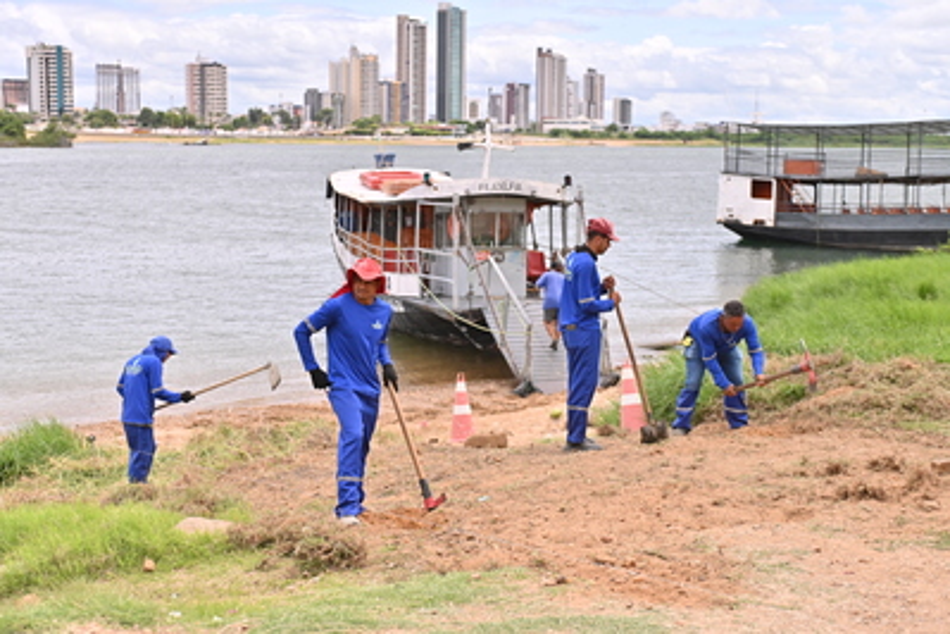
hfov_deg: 39.6
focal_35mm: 50
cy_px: 317
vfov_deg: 27.0
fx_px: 1319
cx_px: 475
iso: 500
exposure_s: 1/8000
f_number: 3.2
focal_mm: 50
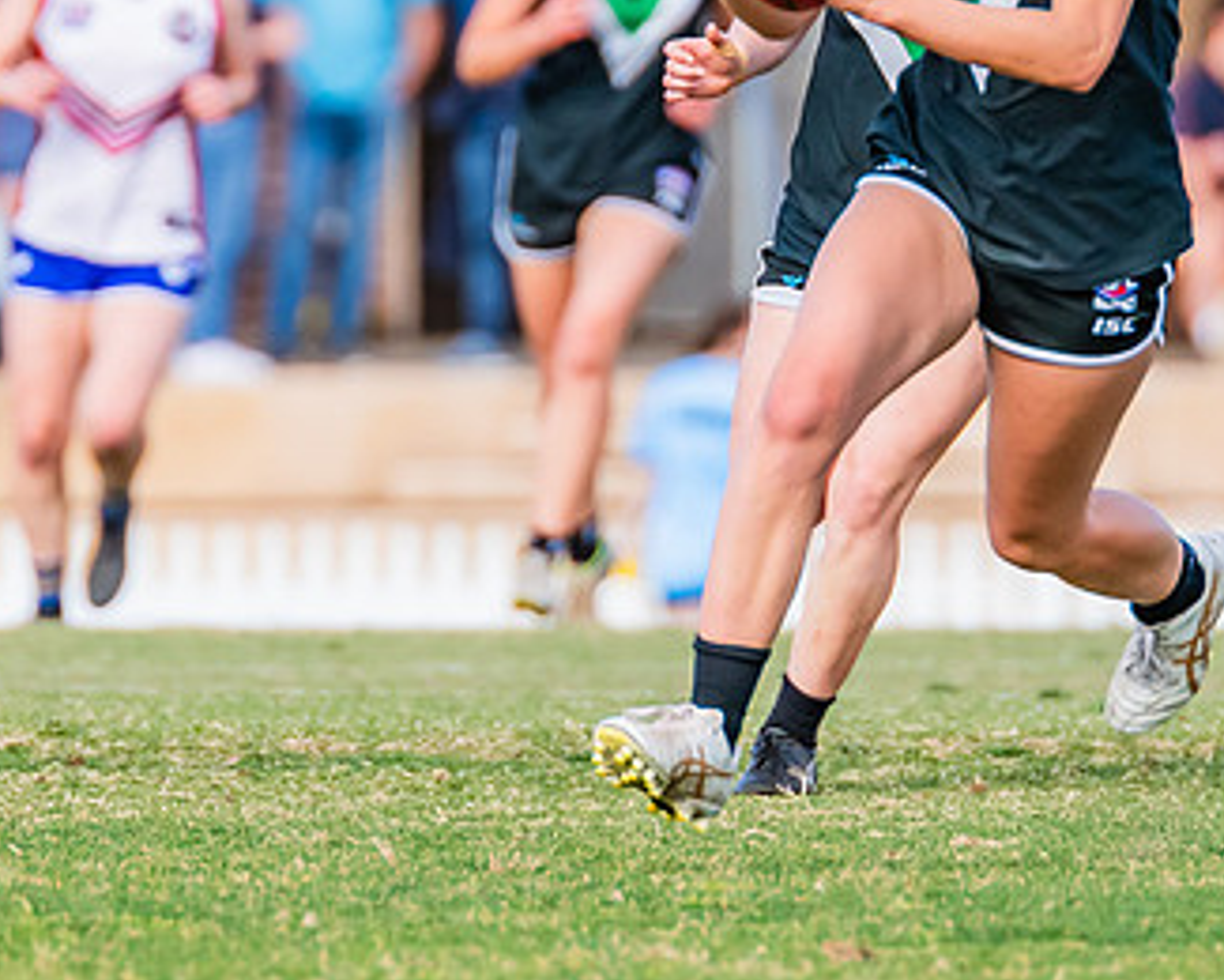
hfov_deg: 1.5
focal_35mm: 1314
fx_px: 47601
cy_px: 2
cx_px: 557
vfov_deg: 1.2
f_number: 5
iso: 800
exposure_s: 1/1600
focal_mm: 420
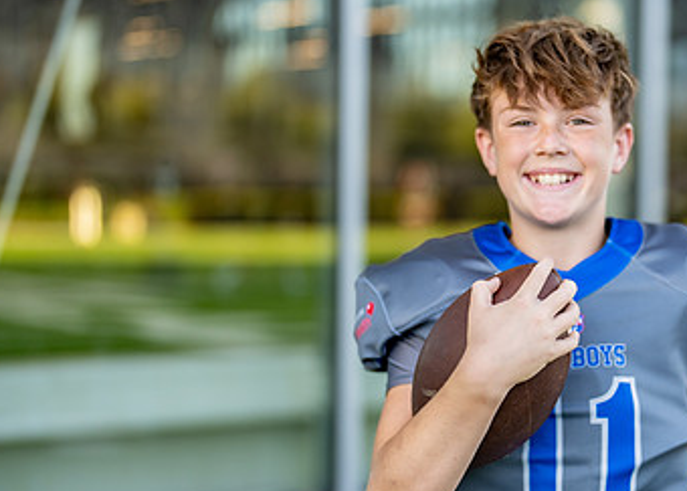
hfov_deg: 21.3
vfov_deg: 15.6
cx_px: 574
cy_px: 289
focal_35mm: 92
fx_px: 1795
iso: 100
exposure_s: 1/640
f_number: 1.2
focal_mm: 50
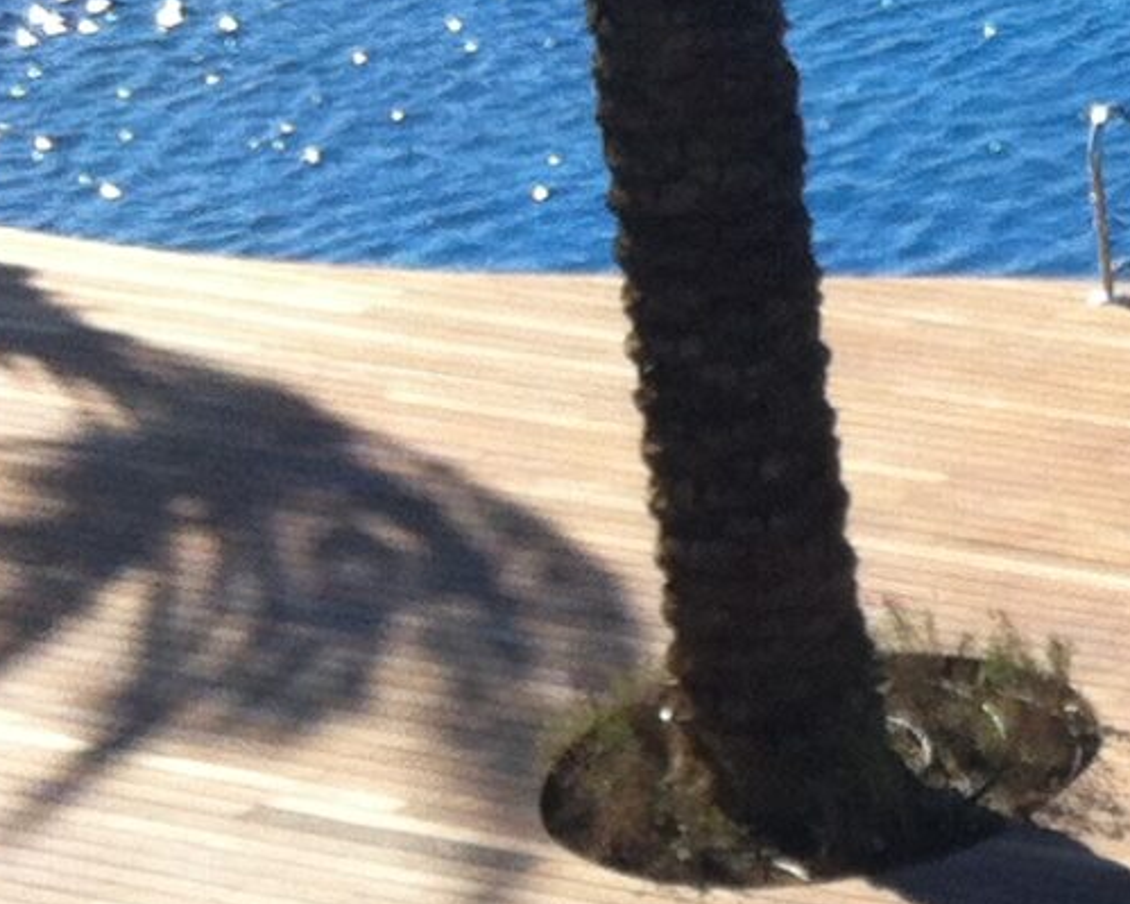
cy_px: 399
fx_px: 5851
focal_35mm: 175
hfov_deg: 9.9
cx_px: 2579
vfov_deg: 8.8
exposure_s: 1/955
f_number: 2.8
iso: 80
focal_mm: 3.85
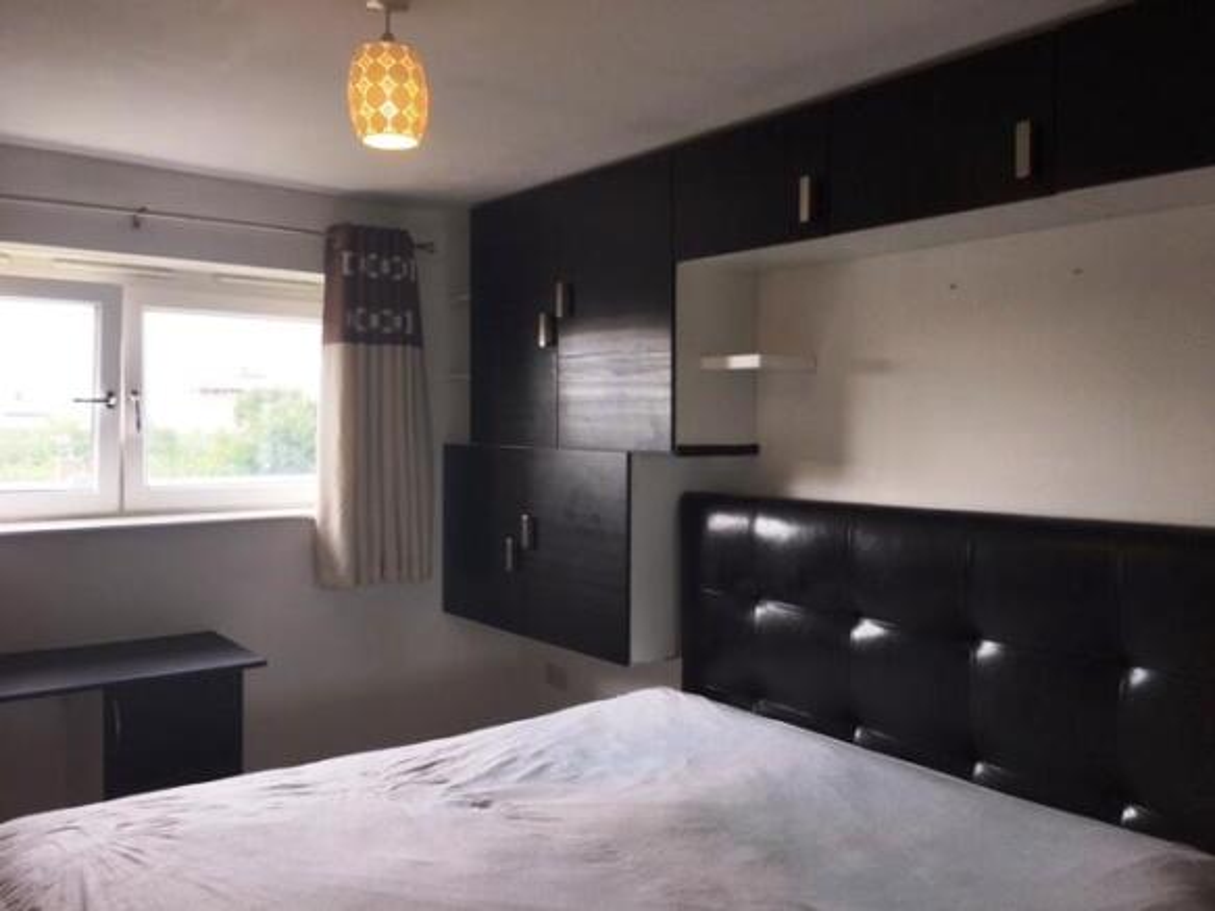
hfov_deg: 61.7
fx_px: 1018
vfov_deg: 48.2
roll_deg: -0.9
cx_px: 608
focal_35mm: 29
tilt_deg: -2.3
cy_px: 456
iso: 25
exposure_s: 1/61
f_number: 2.2
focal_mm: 4.15
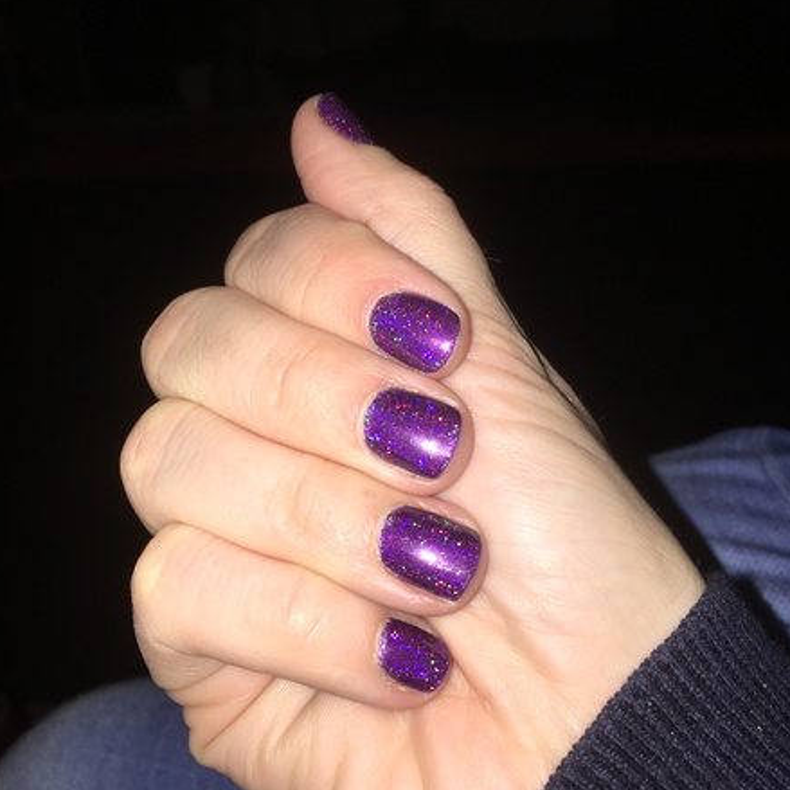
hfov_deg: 47.2
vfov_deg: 47.1
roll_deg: +3.7
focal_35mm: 35
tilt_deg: -27.0
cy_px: 355
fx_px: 904
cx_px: 394
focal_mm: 4.15
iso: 25
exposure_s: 1/91
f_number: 2.2
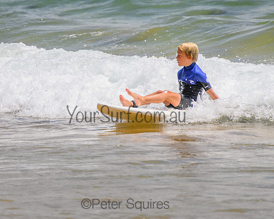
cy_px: 73
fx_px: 5048
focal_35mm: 623
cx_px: 123
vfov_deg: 2.5
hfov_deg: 3.1
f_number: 5.6
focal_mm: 400
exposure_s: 1/2000
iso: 140
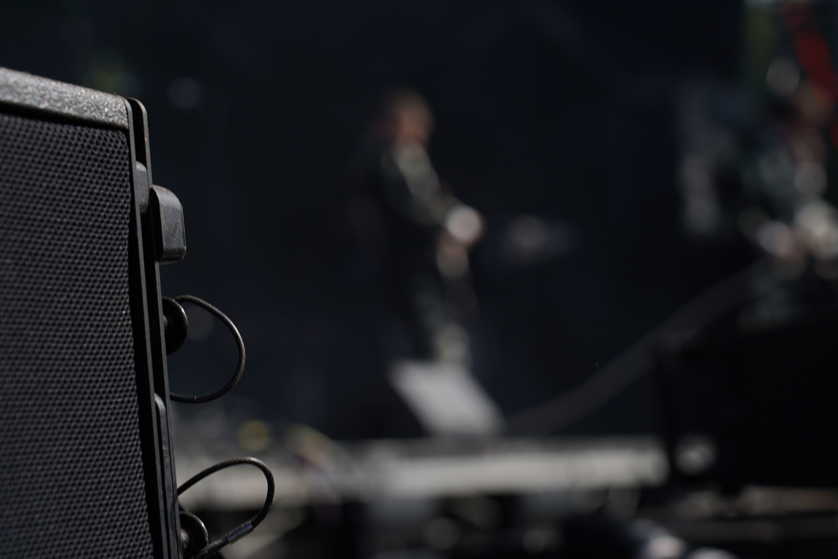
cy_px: 280
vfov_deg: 13.0
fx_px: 2444
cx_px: 419
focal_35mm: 105
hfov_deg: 19.5
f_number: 8
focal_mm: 105
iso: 100
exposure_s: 1/500
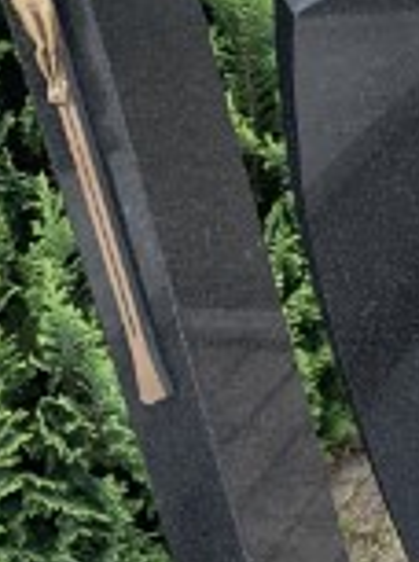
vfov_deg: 17.2
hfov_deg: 11.9
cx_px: 860
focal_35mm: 109
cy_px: -129
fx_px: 1767
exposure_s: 1/413
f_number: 1.8
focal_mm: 4.25
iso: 25
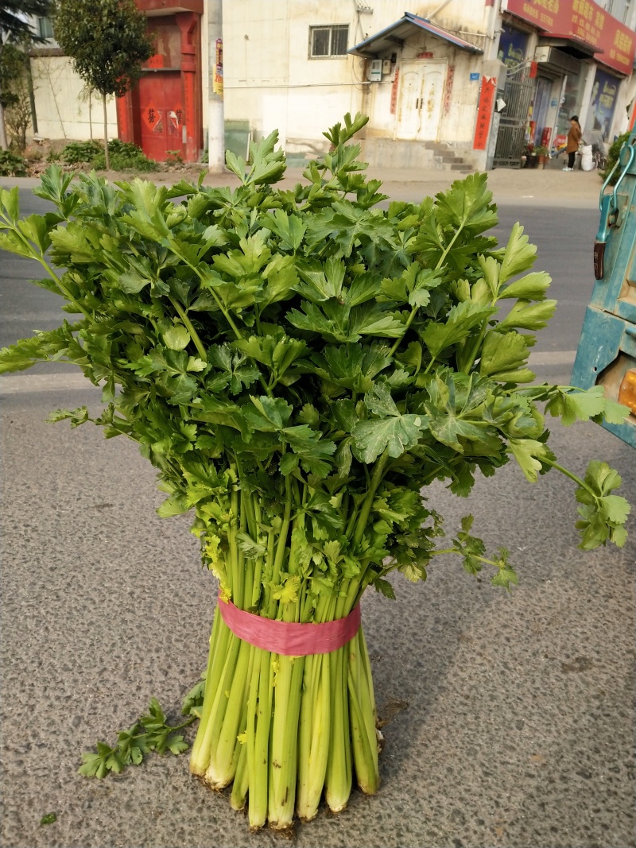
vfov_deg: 60.0
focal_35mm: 30
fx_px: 735
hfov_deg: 46.8
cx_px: 318
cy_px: 424
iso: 78
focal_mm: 3.95
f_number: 1.8
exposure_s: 1/1196
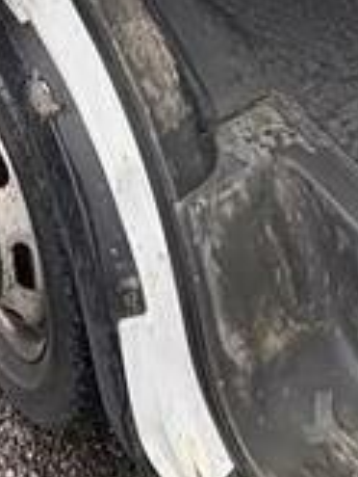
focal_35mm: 76
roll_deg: +0.5
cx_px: 115
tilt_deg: -10.9
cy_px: -376
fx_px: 1047
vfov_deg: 19.4
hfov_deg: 19.3
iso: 100
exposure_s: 1/99
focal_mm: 2.22
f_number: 2.2
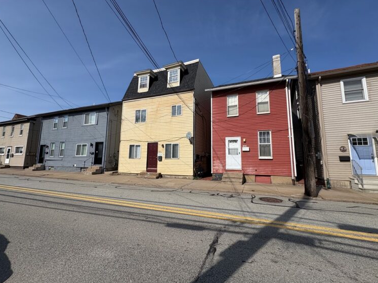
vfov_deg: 81.7
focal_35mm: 15
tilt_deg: +9.5
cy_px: 137
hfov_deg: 98.2
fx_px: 164
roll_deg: -0.3
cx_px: 195
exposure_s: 1/3717
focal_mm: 2.22
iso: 50
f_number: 2.2
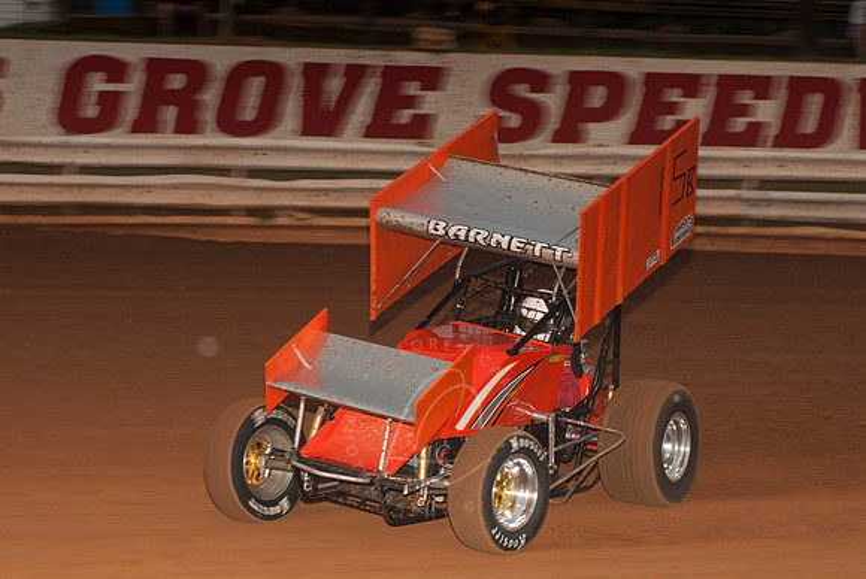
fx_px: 2890
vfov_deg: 11.4
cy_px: 290
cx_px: 433
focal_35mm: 120
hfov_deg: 17.0
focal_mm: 80
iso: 400
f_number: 4
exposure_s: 1/400
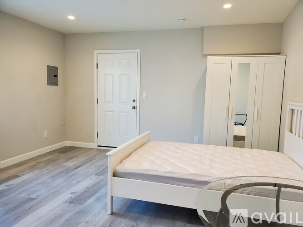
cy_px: 114
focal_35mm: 26
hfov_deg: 67.3
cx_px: 152
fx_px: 228
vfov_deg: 53.0
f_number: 2.4
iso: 250
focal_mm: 4.3
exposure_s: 1/120
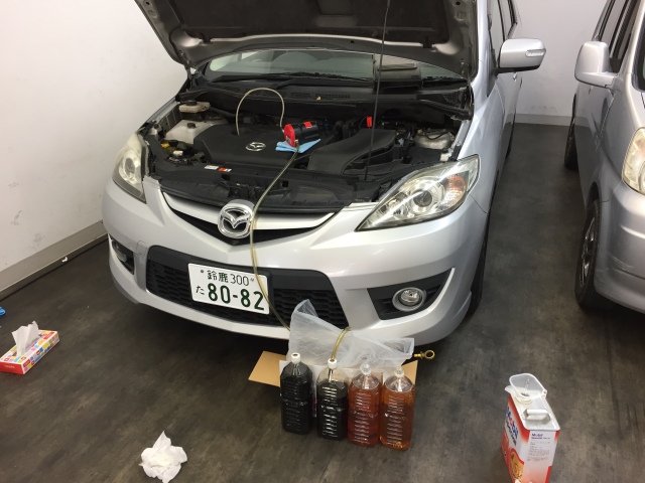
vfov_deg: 48.2
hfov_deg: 61.7
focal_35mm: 29
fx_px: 540
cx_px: 322
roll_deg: +1.4
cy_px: 242
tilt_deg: -24.2
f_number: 2.2
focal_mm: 4.15
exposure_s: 1/30
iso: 32
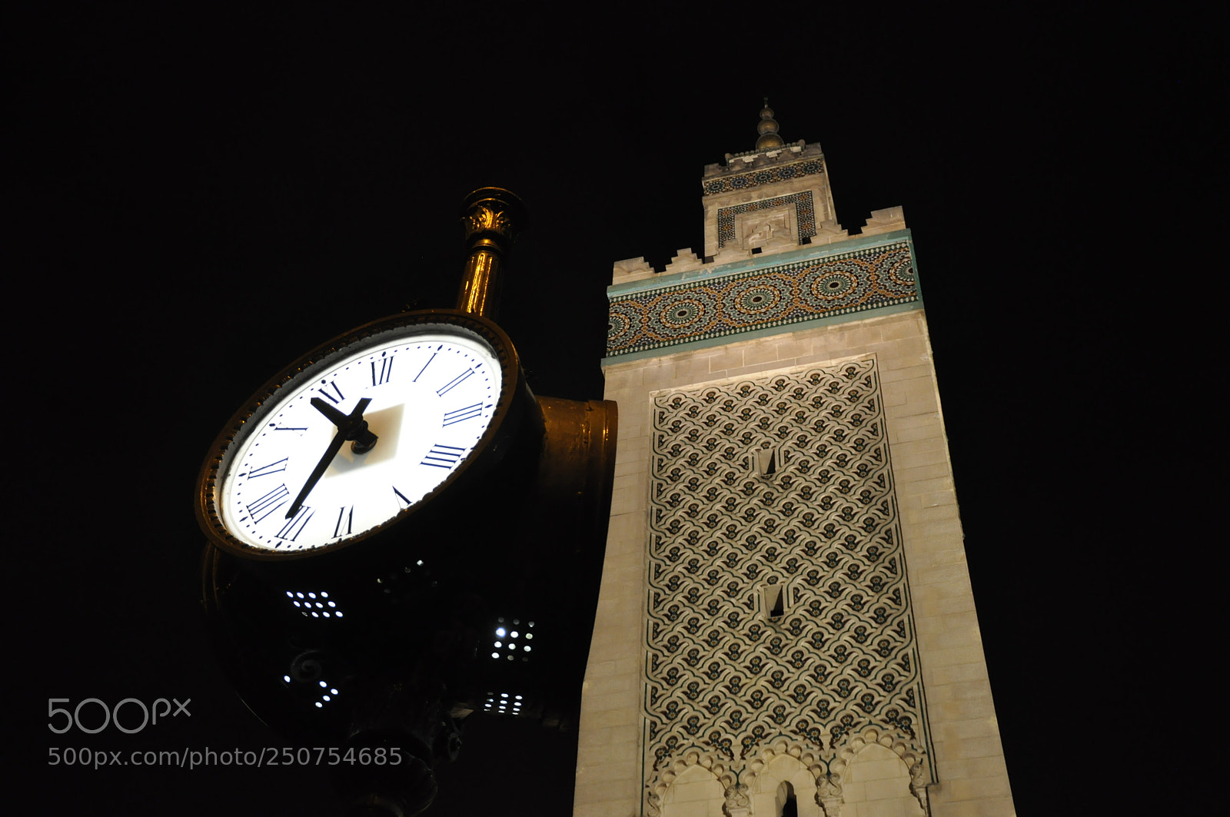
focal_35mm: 48
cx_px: 615
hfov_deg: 41.2
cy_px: 408
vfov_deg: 28.0
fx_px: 1638
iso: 800
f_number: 5
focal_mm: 32
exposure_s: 1/13
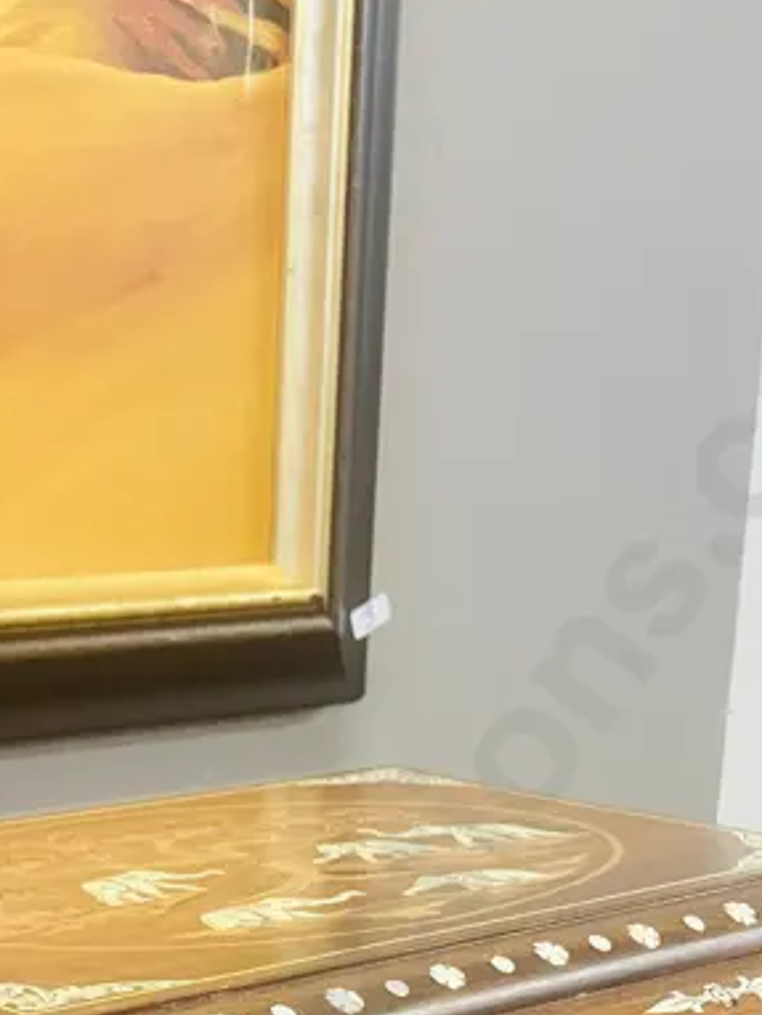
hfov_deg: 19.5
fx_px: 2199
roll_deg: -1.2
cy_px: 1225
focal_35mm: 75
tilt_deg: -19.6
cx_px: 175
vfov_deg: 23.7
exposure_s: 1/50
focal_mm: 3.99
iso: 200
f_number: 1.8
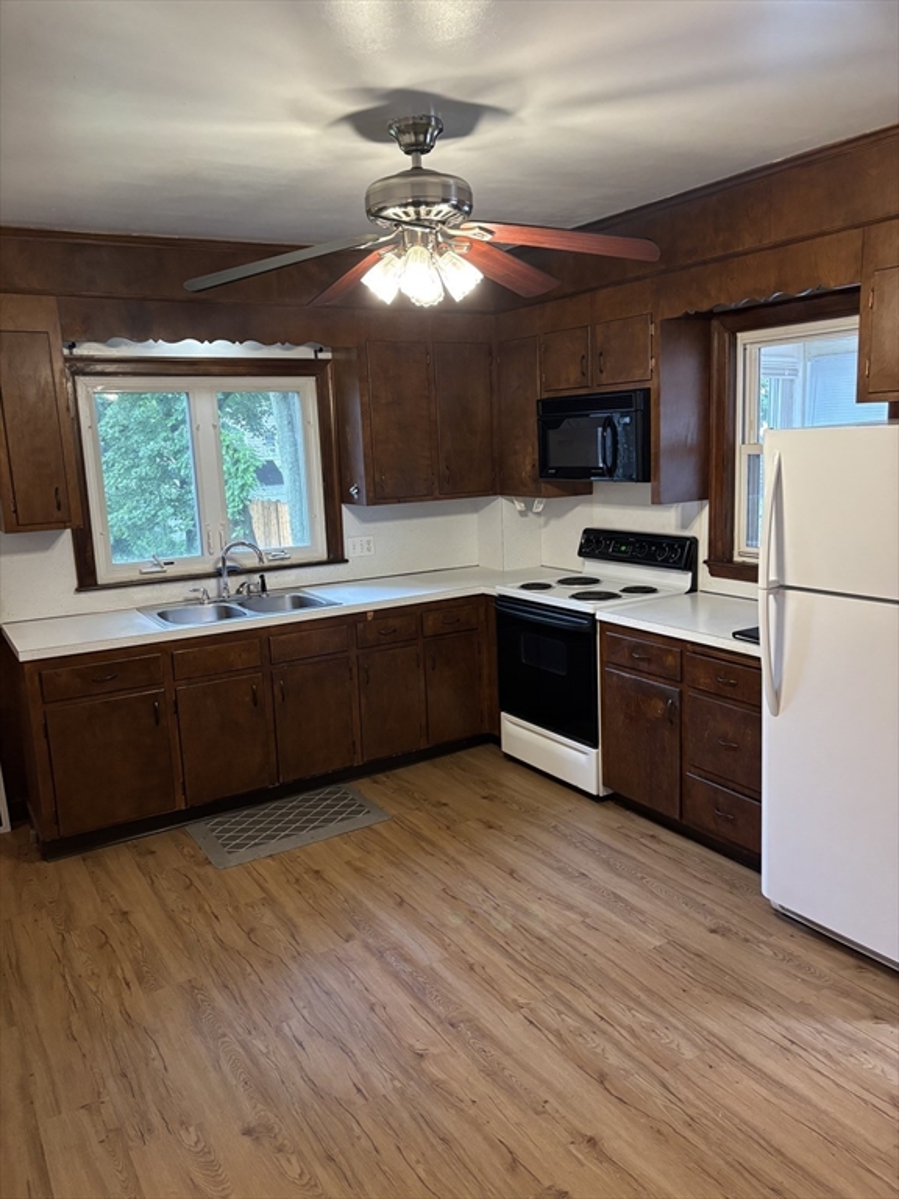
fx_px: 900
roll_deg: +1.4
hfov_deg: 53.1
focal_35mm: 26
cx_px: 450
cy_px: 600
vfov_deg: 67.3
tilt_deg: -10.8
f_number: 1.6
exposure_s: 1/60
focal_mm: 5.96
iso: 250
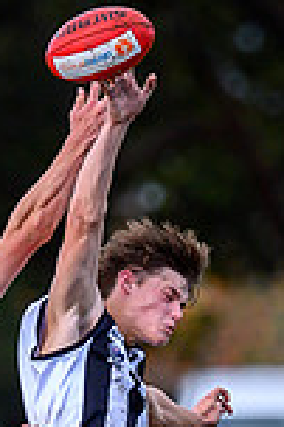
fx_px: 33598
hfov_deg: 0.5
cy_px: 526
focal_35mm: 2833
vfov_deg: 0.7
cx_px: 145
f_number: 4
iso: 500
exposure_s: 1/1600
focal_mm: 500
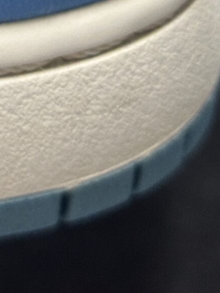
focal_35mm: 213
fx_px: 1804
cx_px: -43
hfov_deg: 6.9
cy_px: -296
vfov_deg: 8.8
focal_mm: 6.86
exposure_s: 1/33
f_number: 1.78
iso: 200
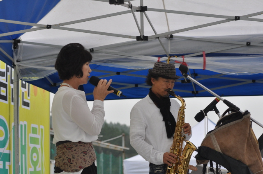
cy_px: 87
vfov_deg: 7.9
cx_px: 132
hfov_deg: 11.8
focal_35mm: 174
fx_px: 1270
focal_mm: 116
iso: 400
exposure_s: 1/500
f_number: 5.6
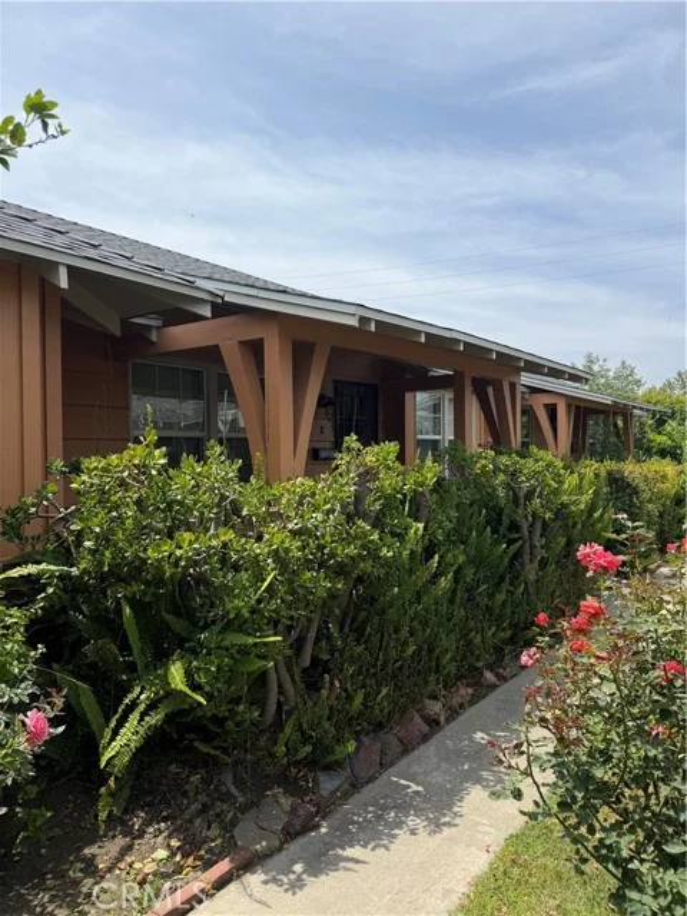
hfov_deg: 56.8
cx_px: 344
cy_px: 458
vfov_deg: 71.6
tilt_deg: +0.1
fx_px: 635
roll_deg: +1.7
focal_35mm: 24
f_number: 1.78
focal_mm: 6.76
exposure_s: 1/4975
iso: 80
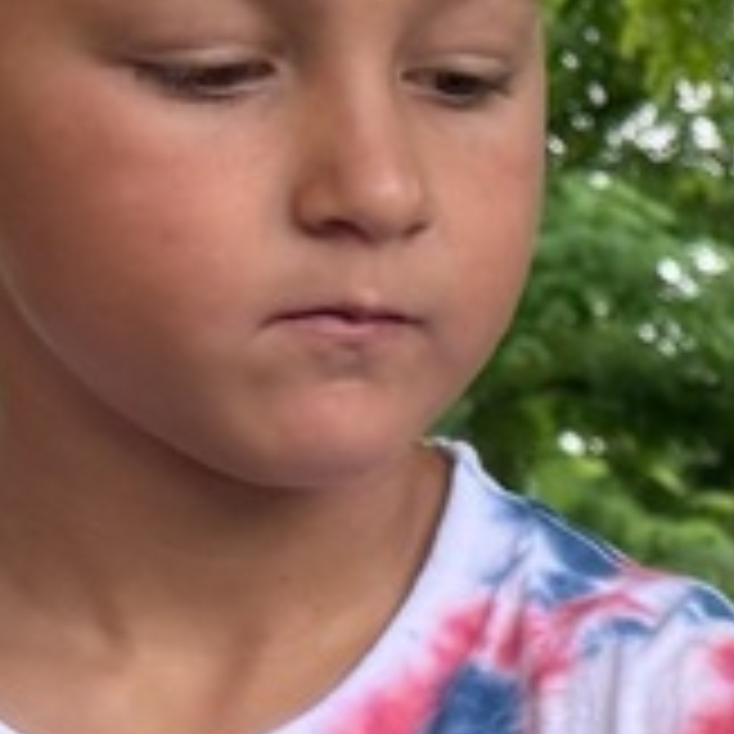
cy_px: 1117
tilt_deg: +0.4
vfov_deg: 12.4
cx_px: 1864
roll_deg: -0.9
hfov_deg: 10.8
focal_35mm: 133
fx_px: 3191
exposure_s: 1/229
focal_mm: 6.76
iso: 125
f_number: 1.78
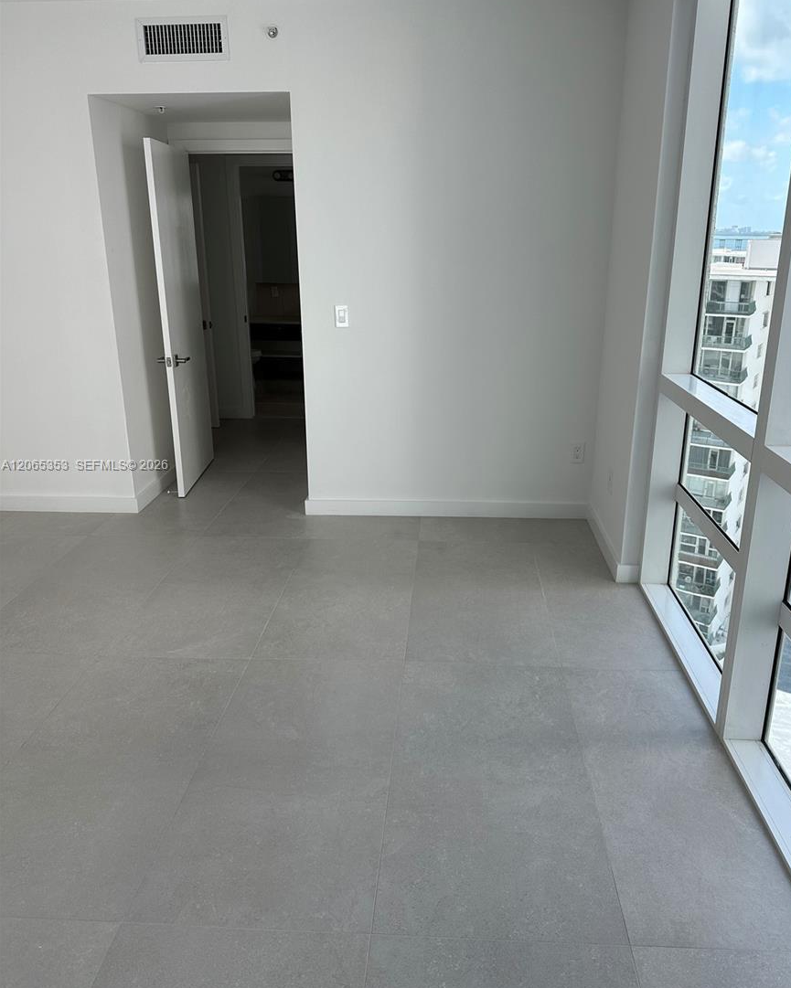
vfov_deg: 66.0
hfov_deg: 54.9
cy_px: 466
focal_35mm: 26
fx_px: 761
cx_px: 411
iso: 80
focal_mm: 6.86
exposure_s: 1/887
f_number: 1.78
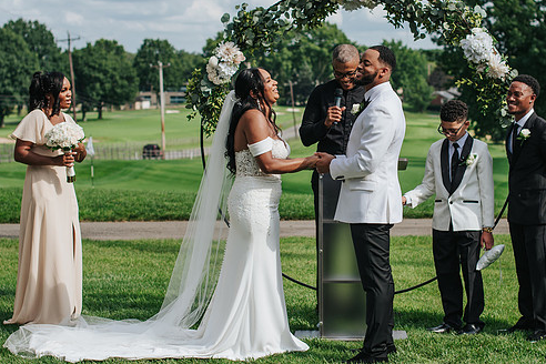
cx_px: 316
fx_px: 1335
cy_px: 155
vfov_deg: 15.5
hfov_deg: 23.1
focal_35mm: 88
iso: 110
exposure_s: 1/1600
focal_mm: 50
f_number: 3.2
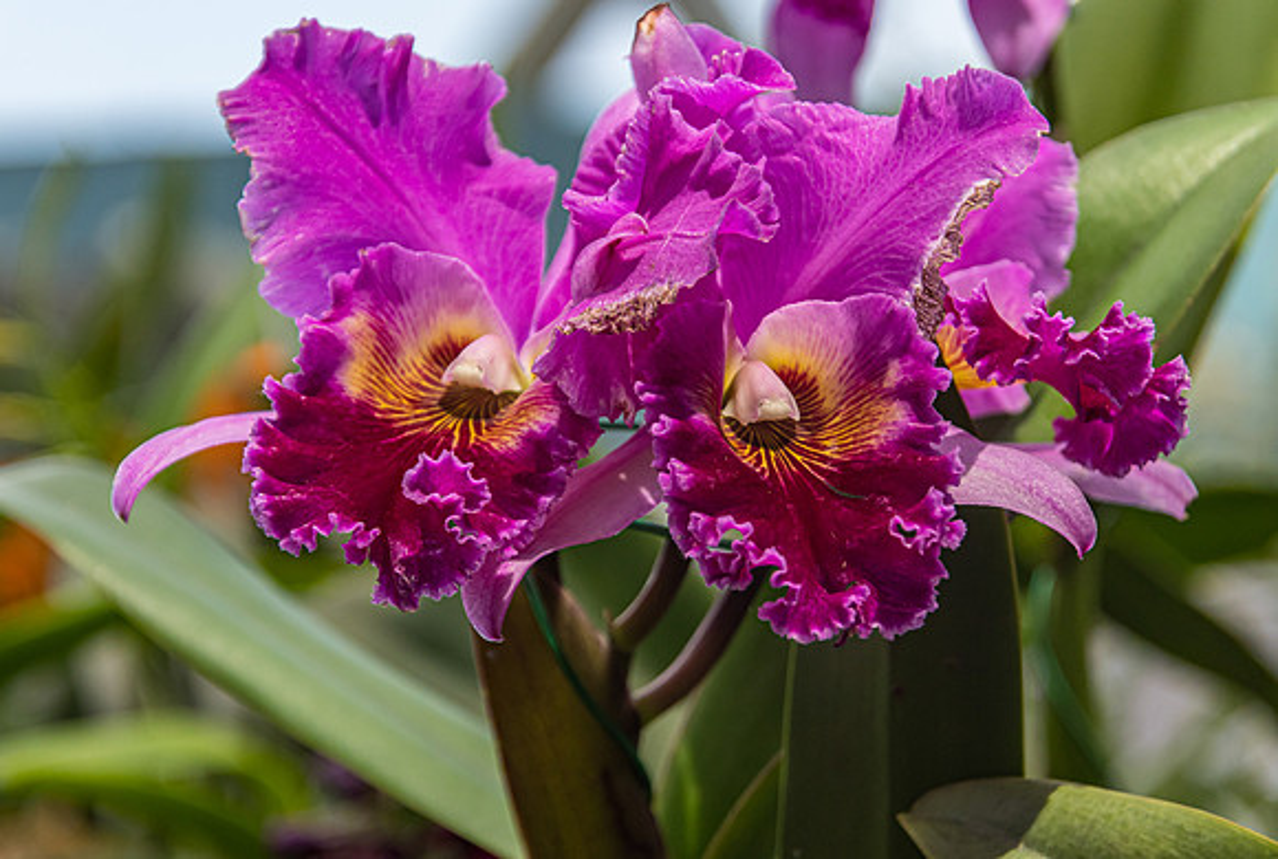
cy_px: 428
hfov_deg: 13.1
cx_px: 610
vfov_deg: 8.8
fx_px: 5567
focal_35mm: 156
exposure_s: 1/1600
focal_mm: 100
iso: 500
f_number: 5
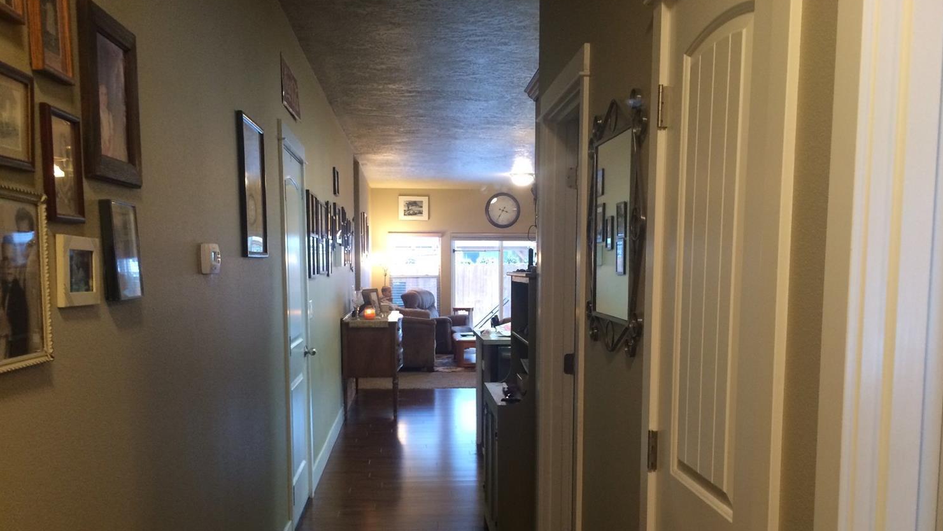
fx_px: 800
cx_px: 477
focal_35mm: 32
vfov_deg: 36.3
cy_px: 349
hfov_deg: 61.0
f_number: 2.2
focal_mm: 4.15
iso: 200
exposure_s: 1/30
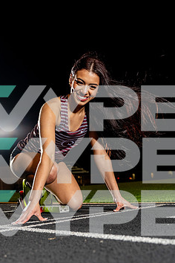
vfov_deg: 41.7
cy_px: 161
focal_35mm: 47
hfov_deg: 28.6
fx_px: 343
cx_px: 82
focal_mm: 37
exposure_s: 1/250
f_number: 4
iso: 800
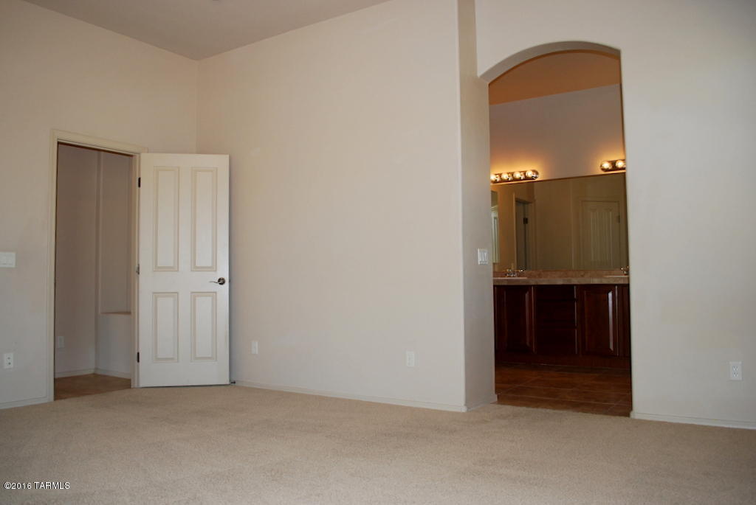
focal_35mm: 27
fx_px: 568
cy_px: 252
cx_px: 378
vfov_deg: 48.0
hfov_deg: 67.3
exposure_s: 1/60
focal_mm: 18
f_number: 3.5
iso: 200
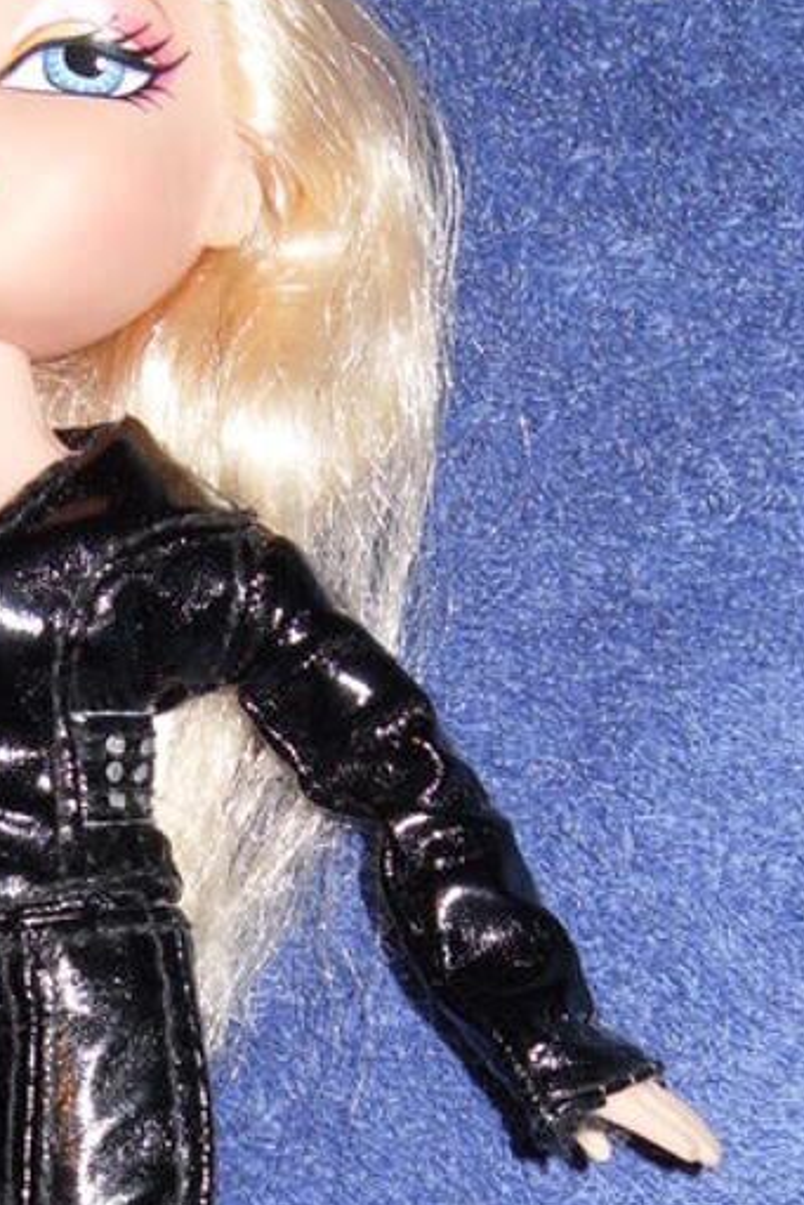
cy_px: 1124
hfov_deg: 14.4
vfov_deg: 20.9
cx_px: 210
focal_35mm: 95
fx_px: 3180
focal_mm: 6.3
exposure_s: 1/45
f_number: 3.5
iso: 80
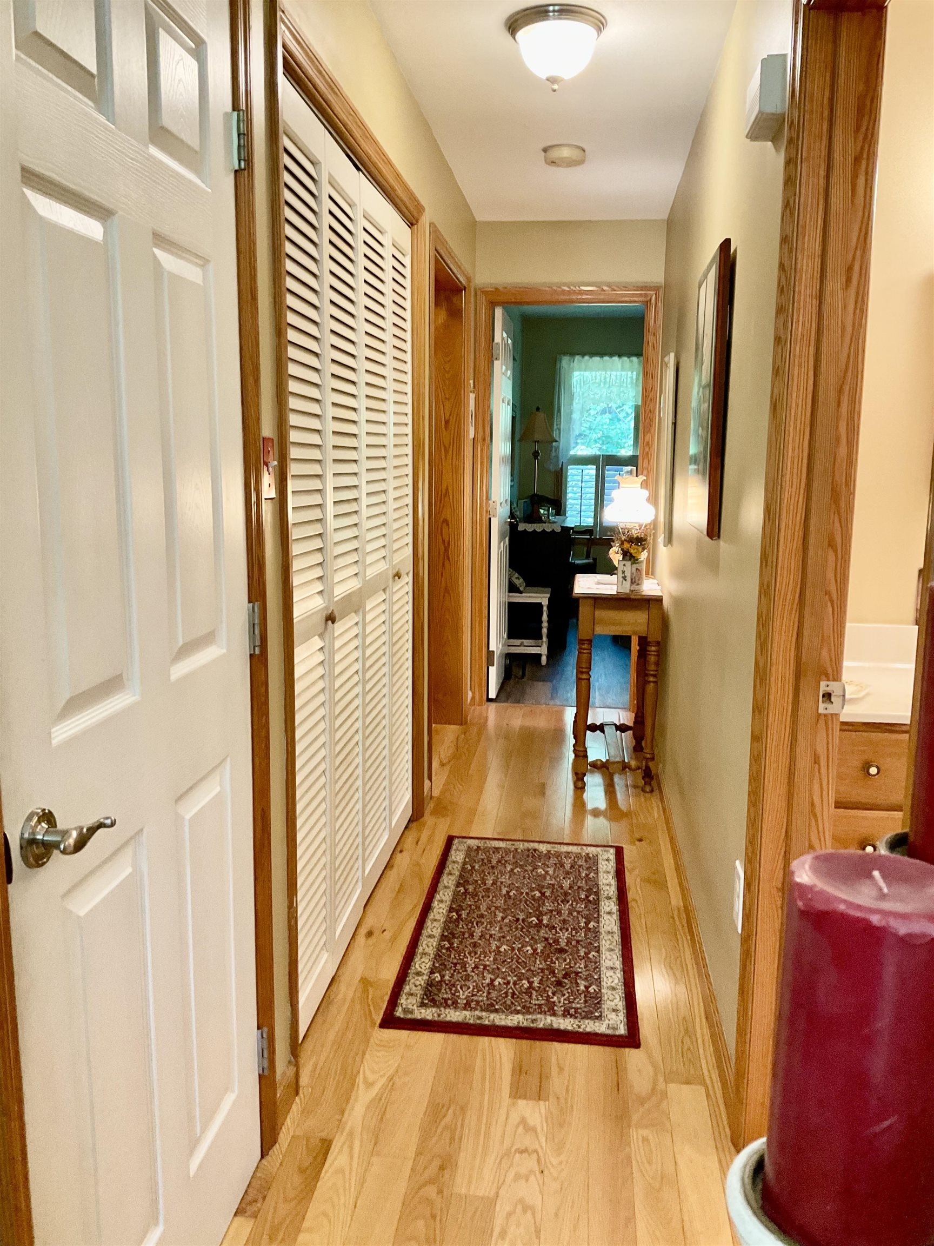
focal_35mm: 29
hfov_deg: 48.2
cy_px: 623
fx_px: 1043
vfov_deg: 61.7
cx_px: 467
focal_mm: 3
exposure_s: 1/60
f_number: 1.8
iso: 200
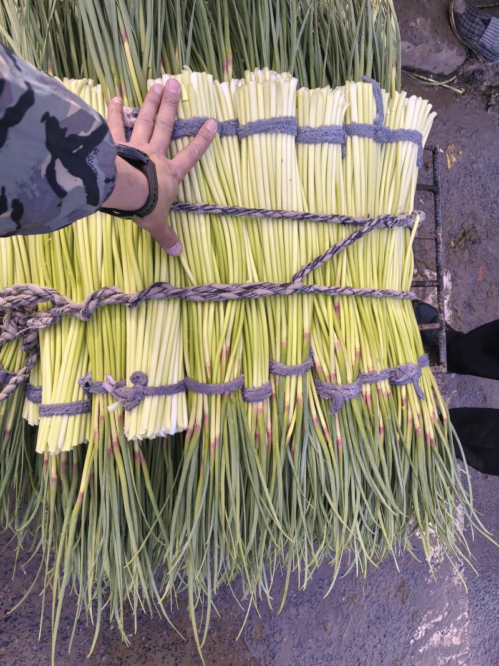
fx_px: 519
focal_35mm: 27
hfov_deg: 51.3
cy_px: 333
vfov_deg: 65.3
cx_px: 250
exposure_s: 1/988
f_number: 1.9
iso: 100
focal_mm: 5.52
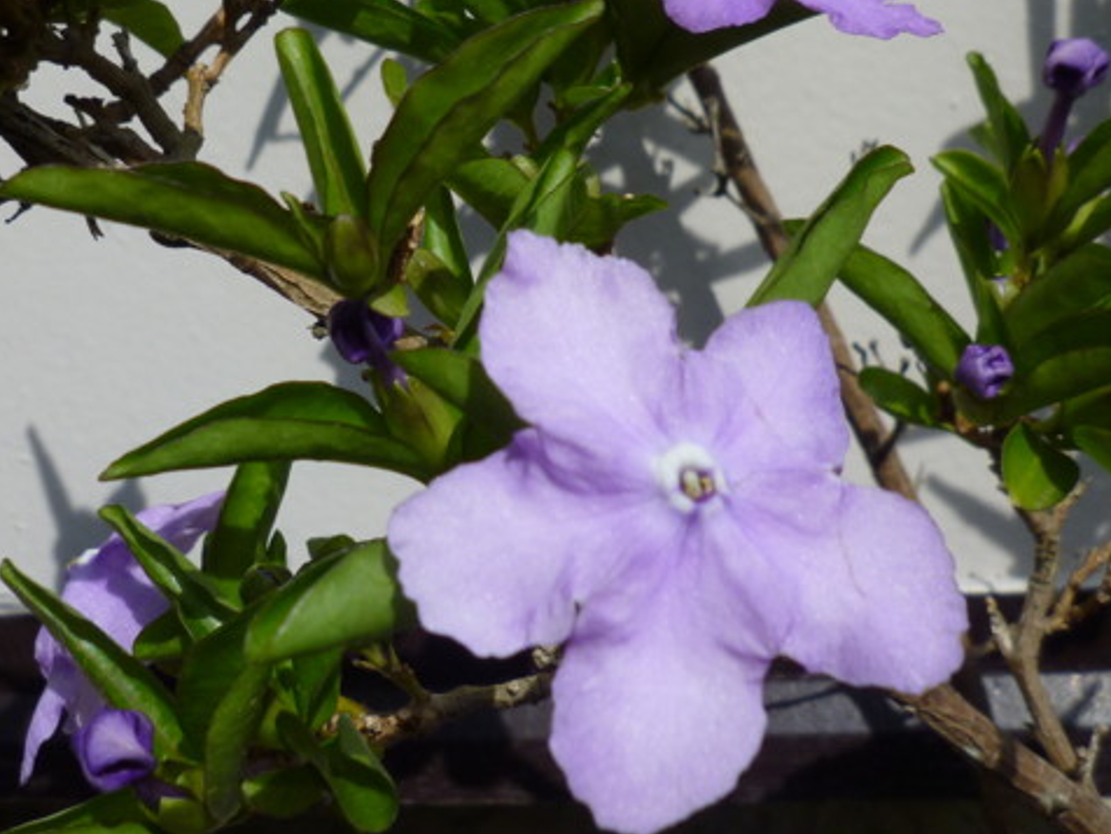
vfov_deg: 33.5
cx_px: 518
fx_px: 1348
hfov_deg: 44.8
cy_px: 182
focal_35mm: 42
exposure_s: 1/800
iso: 80
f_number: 4
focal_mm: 4.4
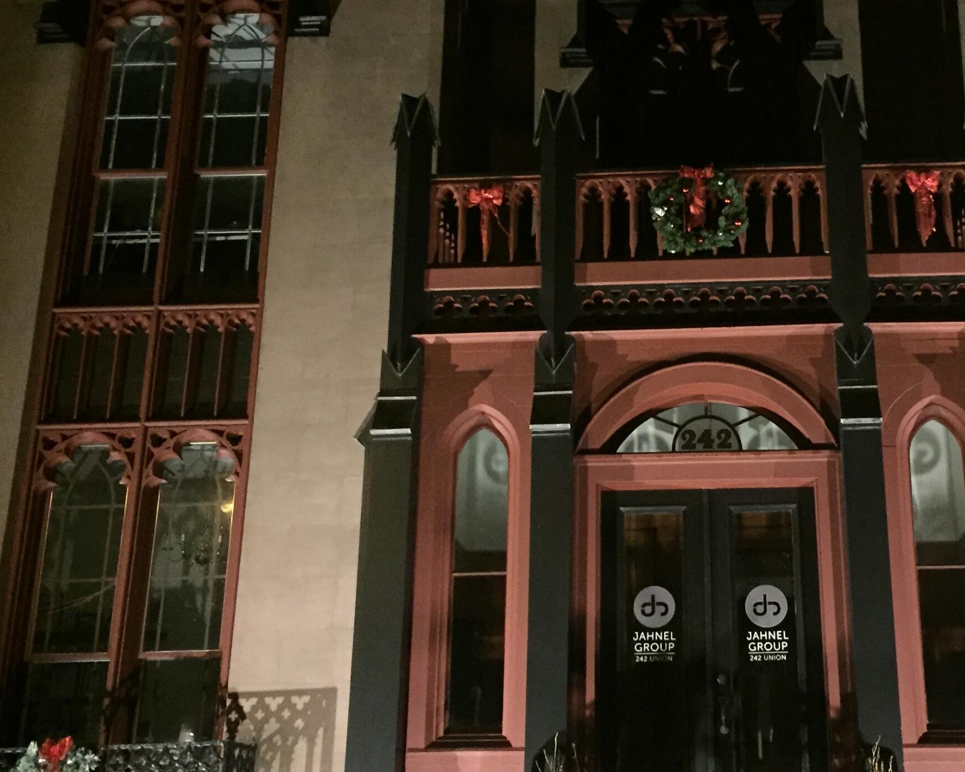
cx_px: 664
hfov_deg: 37.5
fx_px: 1399
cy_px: 352
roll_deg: +0.9
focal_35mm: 49
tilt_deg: +18.7
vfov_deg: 30.8
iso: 800
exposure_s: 1/15
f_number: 2.2
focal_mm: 4.15
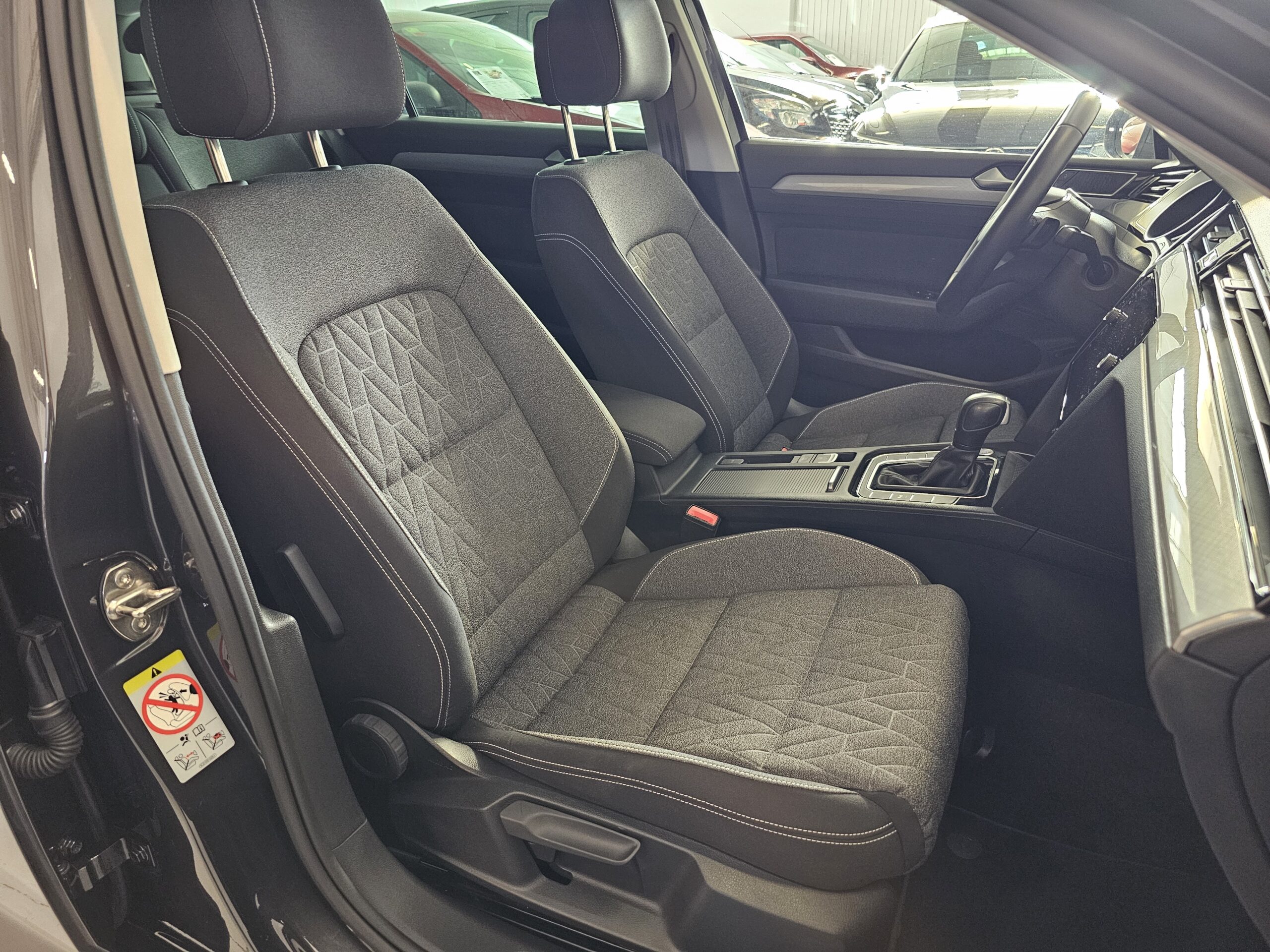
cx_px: 635
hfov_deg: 73.9
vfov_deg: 58.9
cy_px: 476
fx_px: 844
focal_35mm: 23
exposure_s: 1/30
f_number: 1.7
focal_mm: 6.3
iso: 500
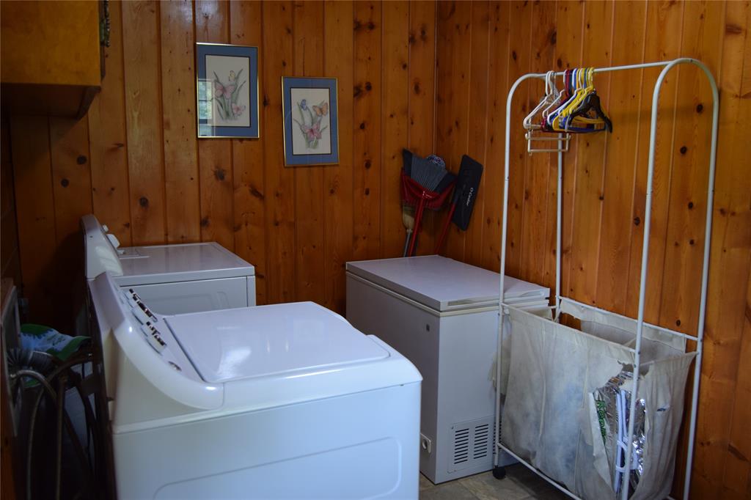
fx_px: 626
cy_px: 250
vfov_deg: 43.6
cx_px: 376
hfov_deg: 61.9
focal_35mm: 30
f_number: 4
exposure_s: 1/60
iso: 500
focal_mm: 20
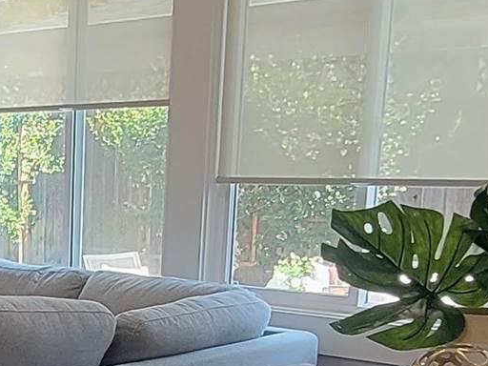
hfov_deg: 22.7
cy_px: 387
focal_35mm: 78
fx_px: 1100
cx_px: -125
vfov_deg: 18.3
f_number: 2.2
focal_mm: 2.2
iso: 125
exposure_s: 1/60
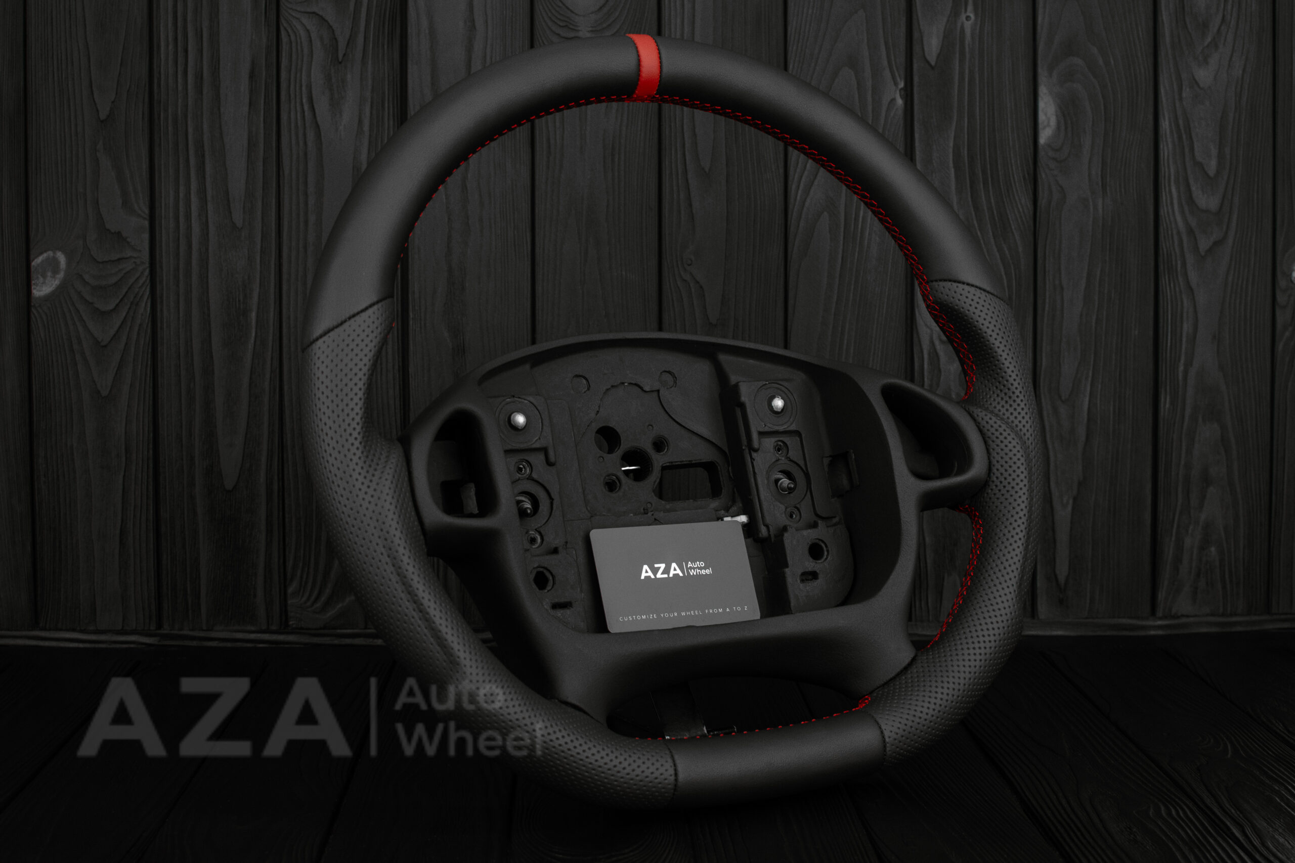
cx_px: 648
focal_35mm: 52
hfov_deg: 37.8
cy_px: 432
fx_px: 1889
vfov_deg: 25.8
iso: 500
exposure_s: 1/125
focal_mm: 35
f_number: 6.3
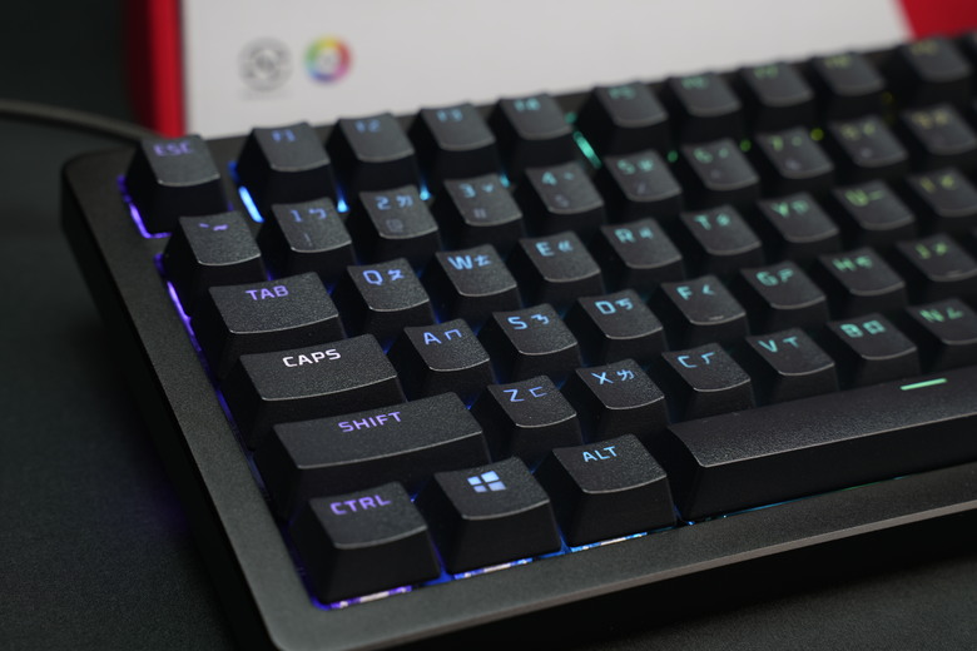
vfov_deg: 19.5
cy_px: 326
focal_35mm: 70
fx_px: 1900
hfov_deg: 28.8
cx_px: 488
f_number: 7.1
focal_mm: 70
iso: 100
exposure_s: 1/2
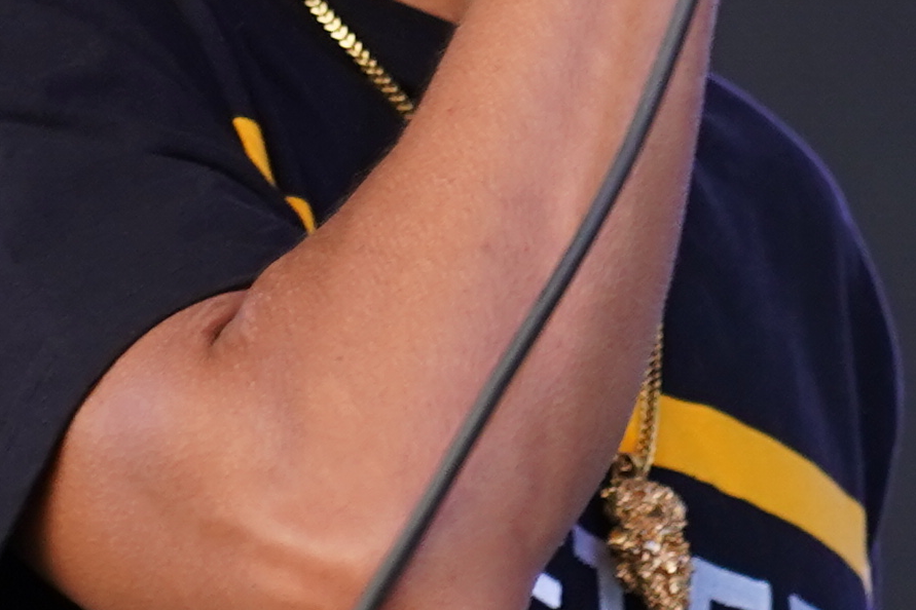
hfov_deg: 2.9
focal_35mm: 707
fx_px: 17988
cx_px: -98
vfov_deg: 1.9
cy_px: -351
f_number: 4
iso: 800
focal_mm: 105
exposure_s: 1/160
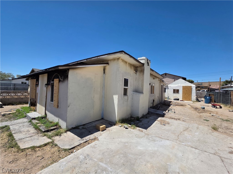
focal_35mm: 13
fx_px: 88
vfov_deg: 89.9
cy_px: 87
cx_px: 116
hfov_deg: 106.2
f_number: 1.9
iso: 40
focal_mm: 2.2
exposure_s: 1/3246
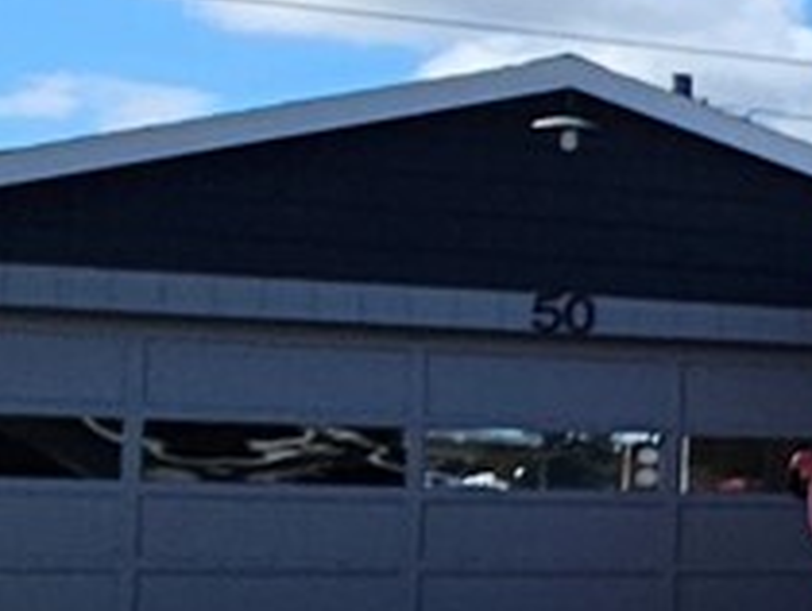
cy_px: 433
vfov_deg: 14.9
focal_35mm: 99
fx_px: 2325
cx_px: 2347
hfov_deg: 11.8
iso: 50
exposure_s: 1/2032
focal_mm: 2.2
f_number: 2.2
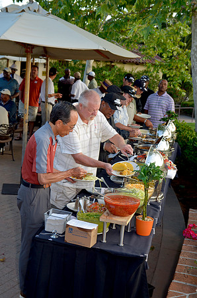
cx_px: 98
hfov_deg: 23.7
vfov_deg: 35.1
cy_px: 149
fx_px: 470
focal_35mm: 57
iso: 100
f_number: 4.5
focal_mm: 38
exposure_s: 1/200
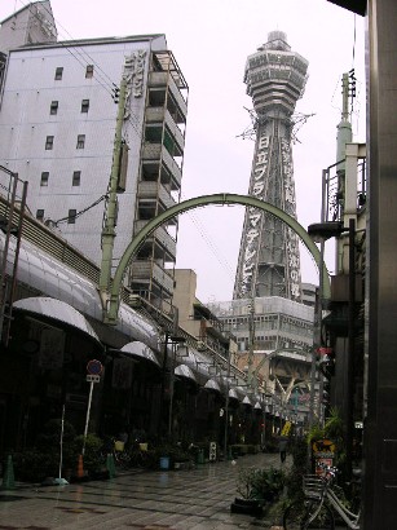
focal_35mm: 44
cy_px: 265
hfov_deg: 32.8
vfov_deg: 43.0
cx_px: 198
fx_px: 674
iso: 50
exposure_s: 1/180
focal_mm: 7.3
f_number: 3.1
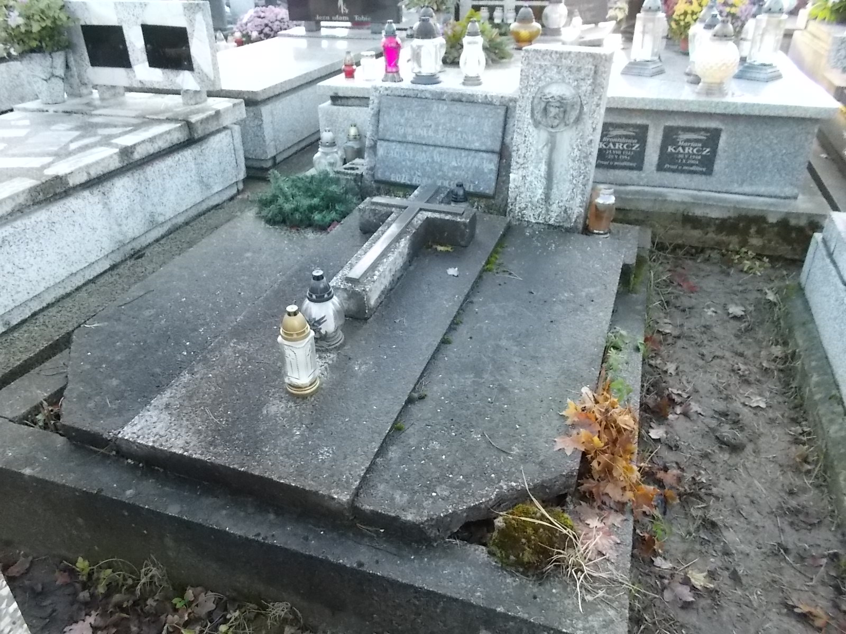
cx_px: 423
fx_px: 635
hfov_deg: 67.3
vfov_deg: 53.1
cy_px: 317
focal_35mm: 26
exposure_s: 1/100
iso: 400
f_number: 3.2
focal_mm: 4.6
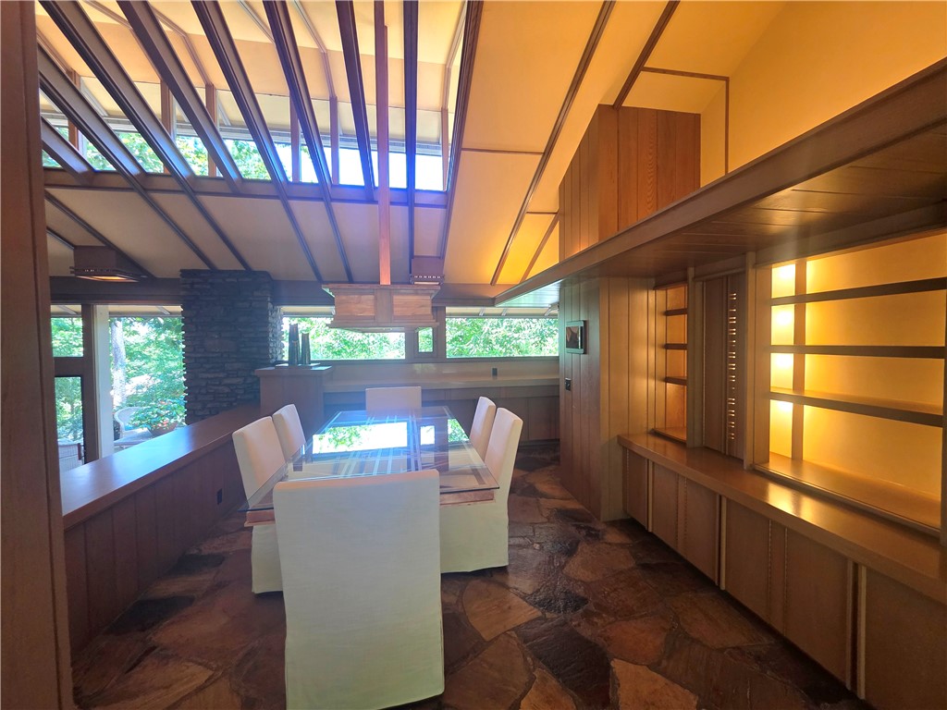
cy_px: 355
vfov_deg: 89.9
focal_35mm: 13
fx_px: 356
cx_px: 474
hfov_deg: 106.2
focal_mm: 2.2
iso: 160
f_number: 1.9
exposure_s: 1/120
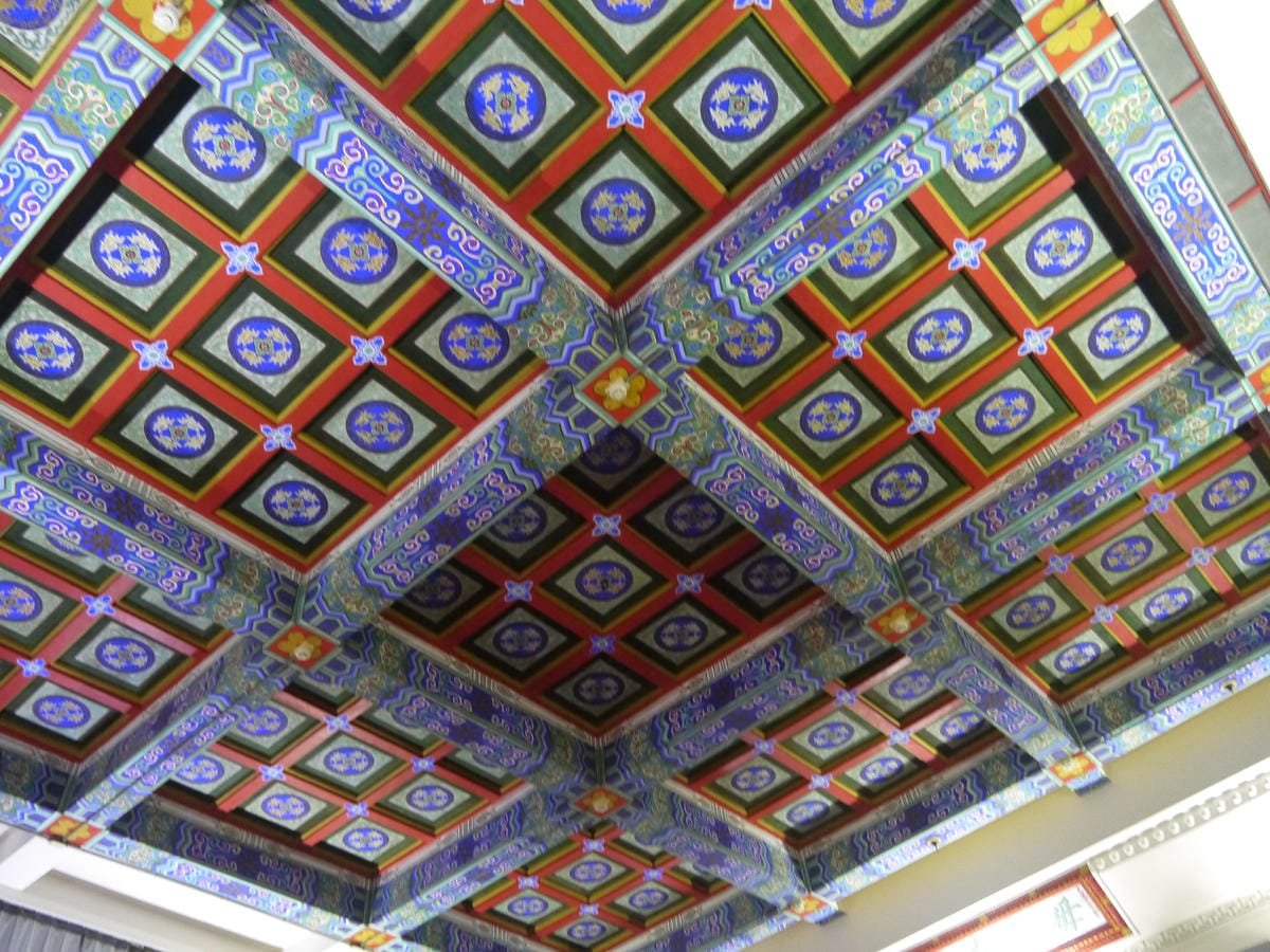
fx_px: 1027
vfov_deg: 49.7
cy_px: 476
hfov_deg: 63.4
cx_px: 635
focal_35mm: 28
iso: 1600
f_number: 3.5
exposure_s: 1/30
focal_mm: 14
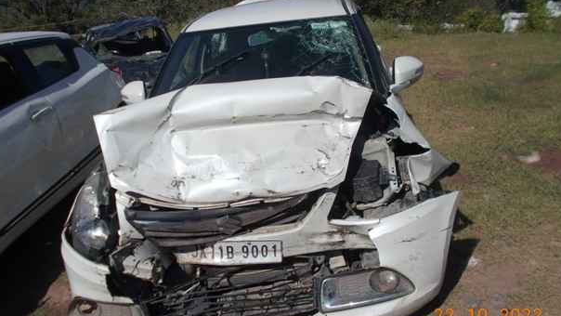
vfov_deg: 38.9
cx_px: 275
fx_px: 446
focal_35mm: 30
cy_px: 145
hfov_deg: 64.3
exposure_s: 1/320
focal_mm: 4.6
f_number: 8
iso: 80
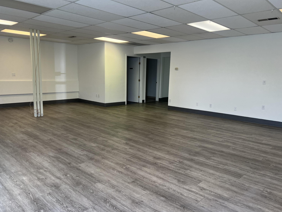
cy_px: 108
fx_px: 220
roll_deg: -1.3
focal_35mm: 27
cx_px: 141
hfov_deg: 65.3
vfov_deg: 51.4
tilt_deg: -8.9
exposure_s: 1/127
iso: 40
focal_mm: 5.7
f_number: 1.5
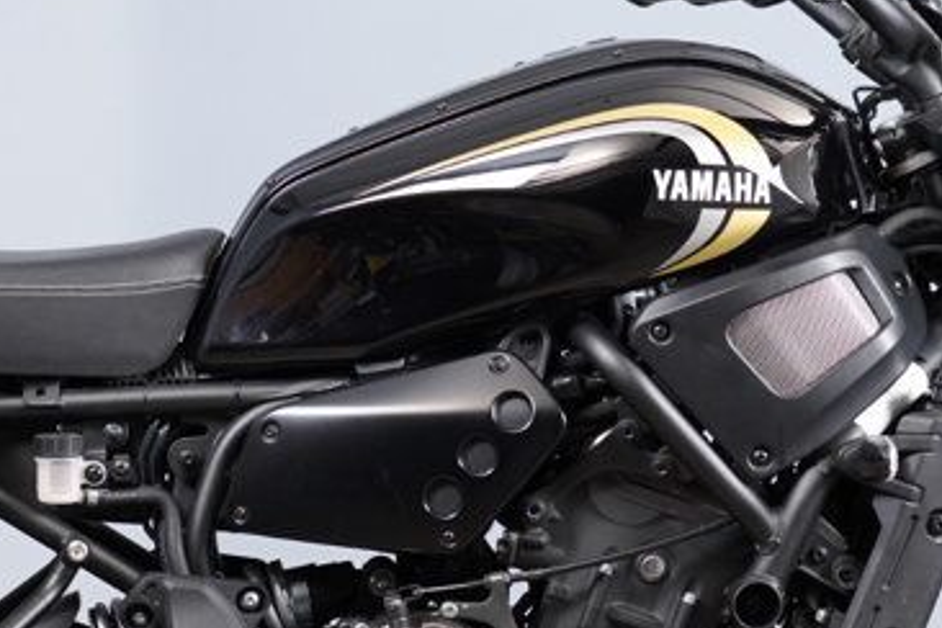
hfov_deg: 11.3
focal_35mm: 182
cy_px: 477
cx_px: 412
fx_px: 4762
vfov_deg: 7.5
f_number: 4
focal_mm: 65
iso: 1600
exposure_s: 1/100
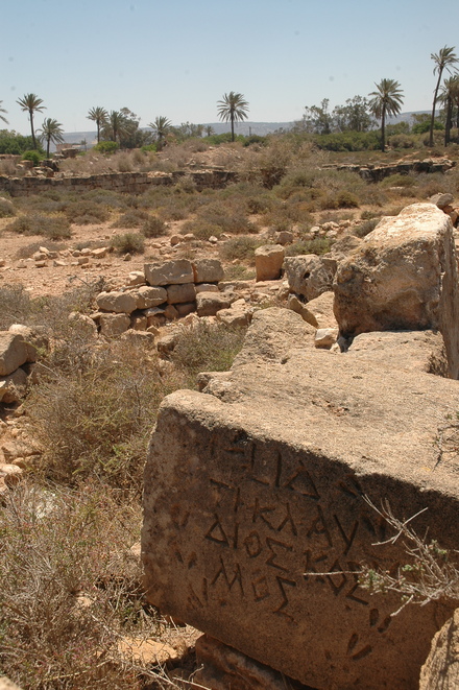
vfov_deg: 51.3
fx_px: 718
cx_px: 230
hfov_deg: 35.5
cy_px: 345
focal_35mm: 38
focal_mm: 25
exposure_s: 1/200
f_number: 13
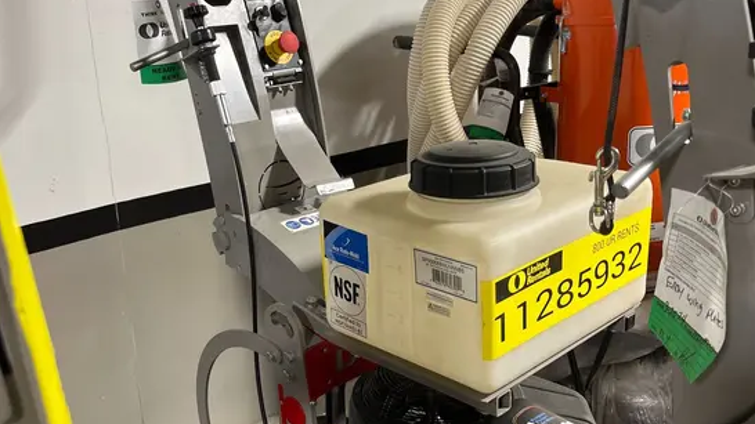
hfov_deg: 52.8
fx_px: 761
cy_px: 260
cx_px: 379
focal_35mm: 38
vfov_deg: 31.1
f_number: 1.6
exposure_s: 1/65
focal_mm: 5.1
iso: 125
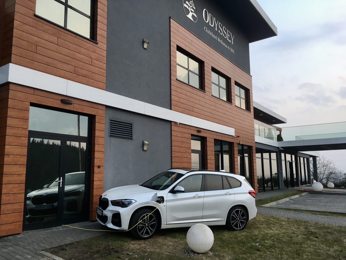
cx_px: 173
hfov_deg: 61.7
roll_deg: +1.5
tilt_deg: +8.3
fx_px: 290
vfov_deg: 48.2
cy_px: 130
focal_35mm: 29
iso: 25
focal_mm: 4.15
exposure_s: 1/33
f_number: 2.2
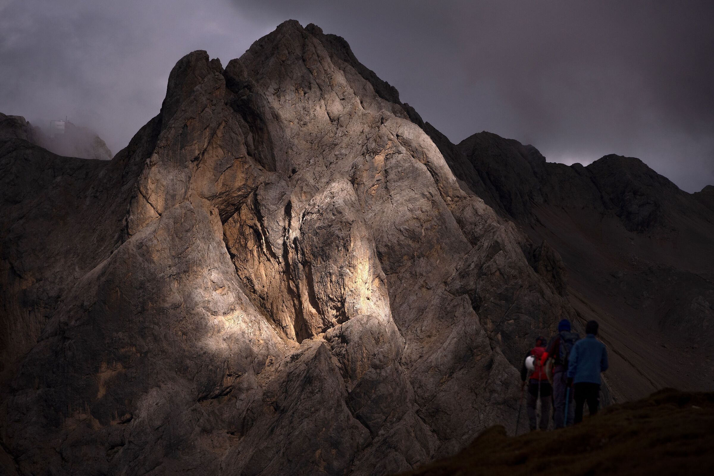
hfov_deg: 10.3
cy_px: 238
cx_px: 357
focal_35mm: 200
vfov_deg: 6.9
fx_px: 3966
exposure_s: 1/3200
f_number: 8
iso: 200
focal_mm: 200
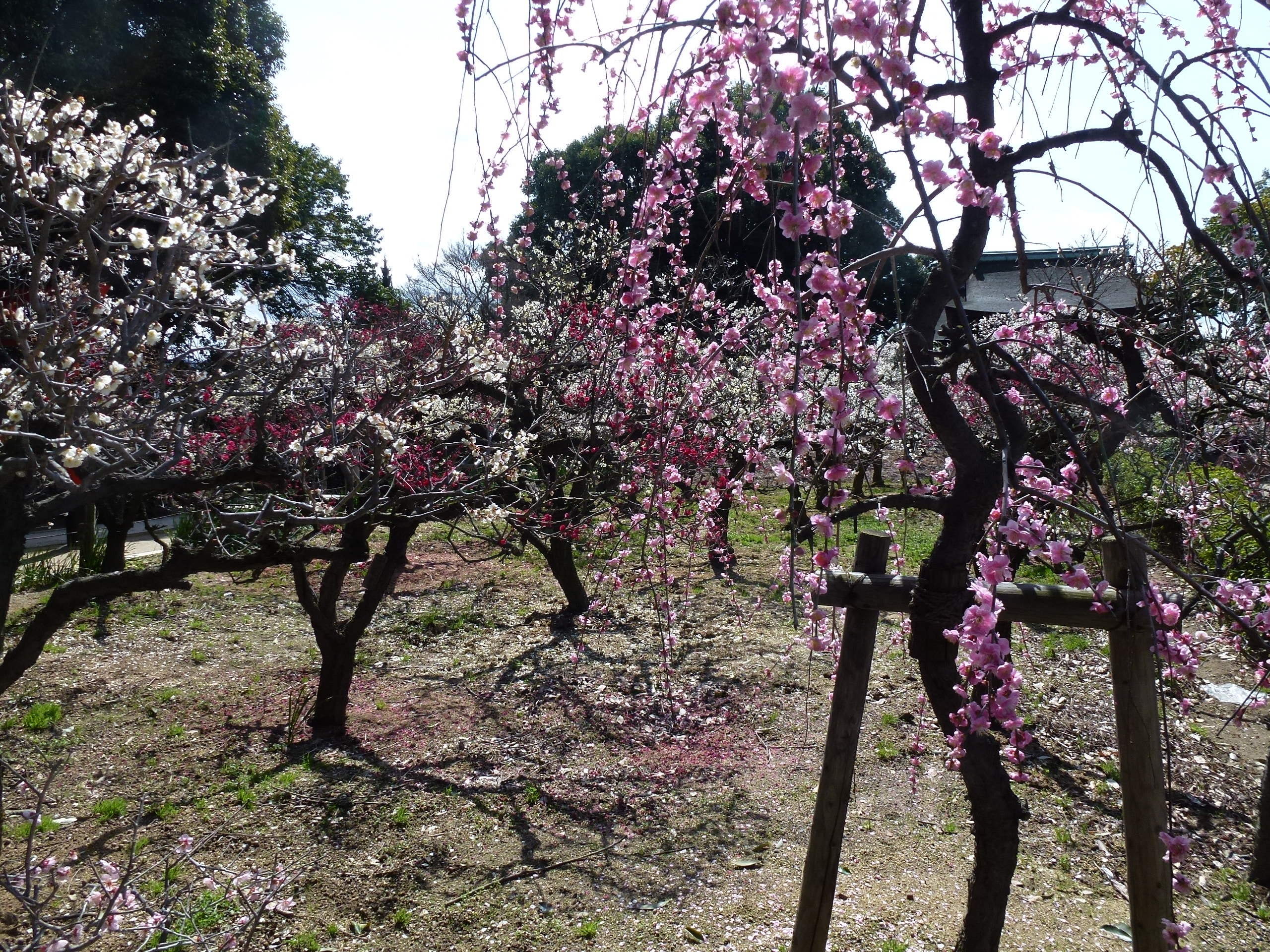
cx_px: 635
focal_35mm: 24
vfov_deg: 56.8
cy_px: 476
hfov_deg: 71.6
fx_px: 881
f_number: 4
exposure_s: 1/640
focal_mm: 4.3
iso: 100
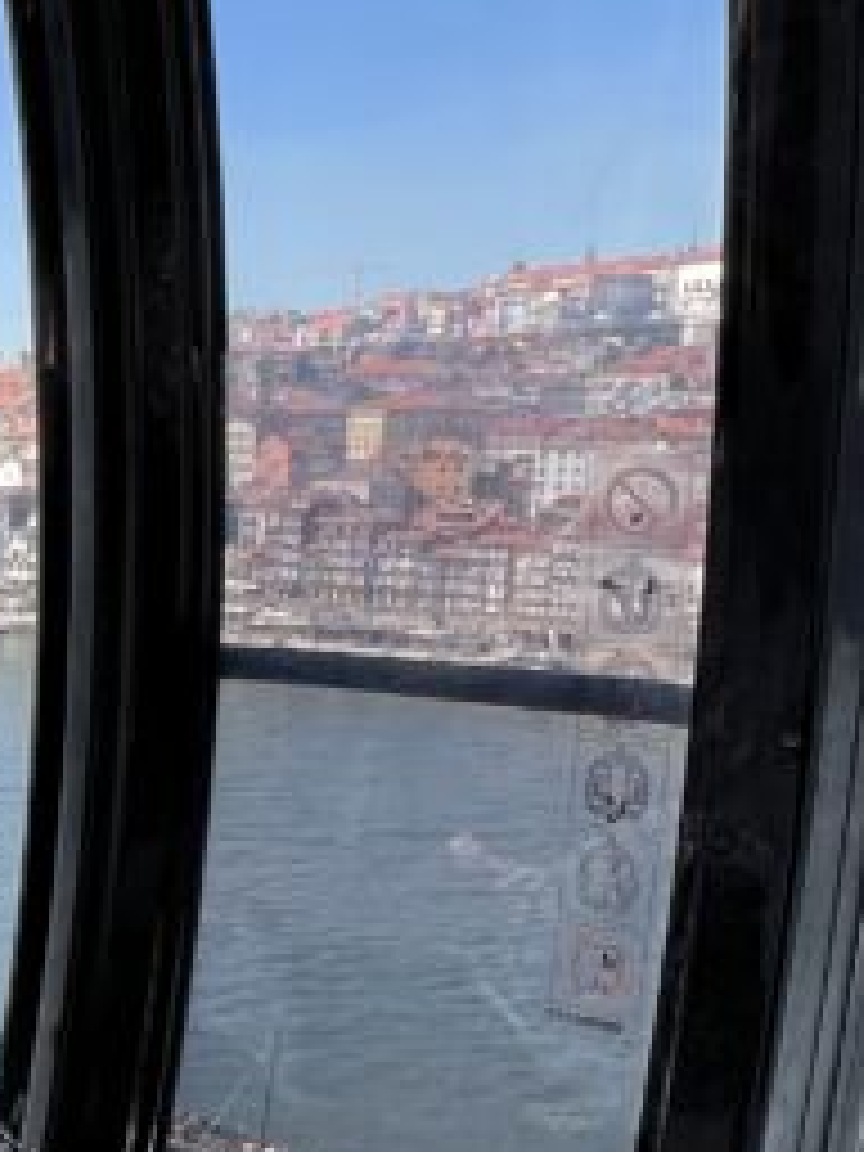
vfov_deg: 36.4
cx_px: -500
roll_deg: -0.3
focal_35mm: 52
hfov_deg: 22.1
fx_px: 1731
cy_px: 778
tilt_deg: -11.1
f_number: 1.8
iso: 32
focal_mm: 1.57
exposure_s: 1/415
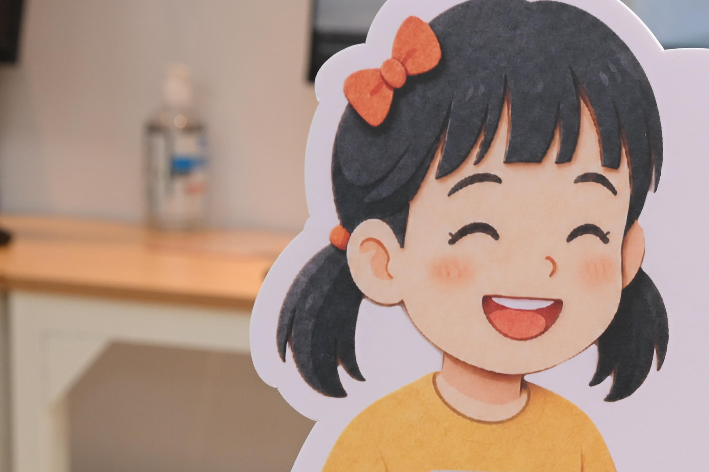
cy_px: 418
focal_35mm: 190
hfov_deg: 10.7
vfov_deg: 7.2
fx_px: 3741
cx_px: 696
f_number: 5
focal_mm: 55
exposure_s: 1/100
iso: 500
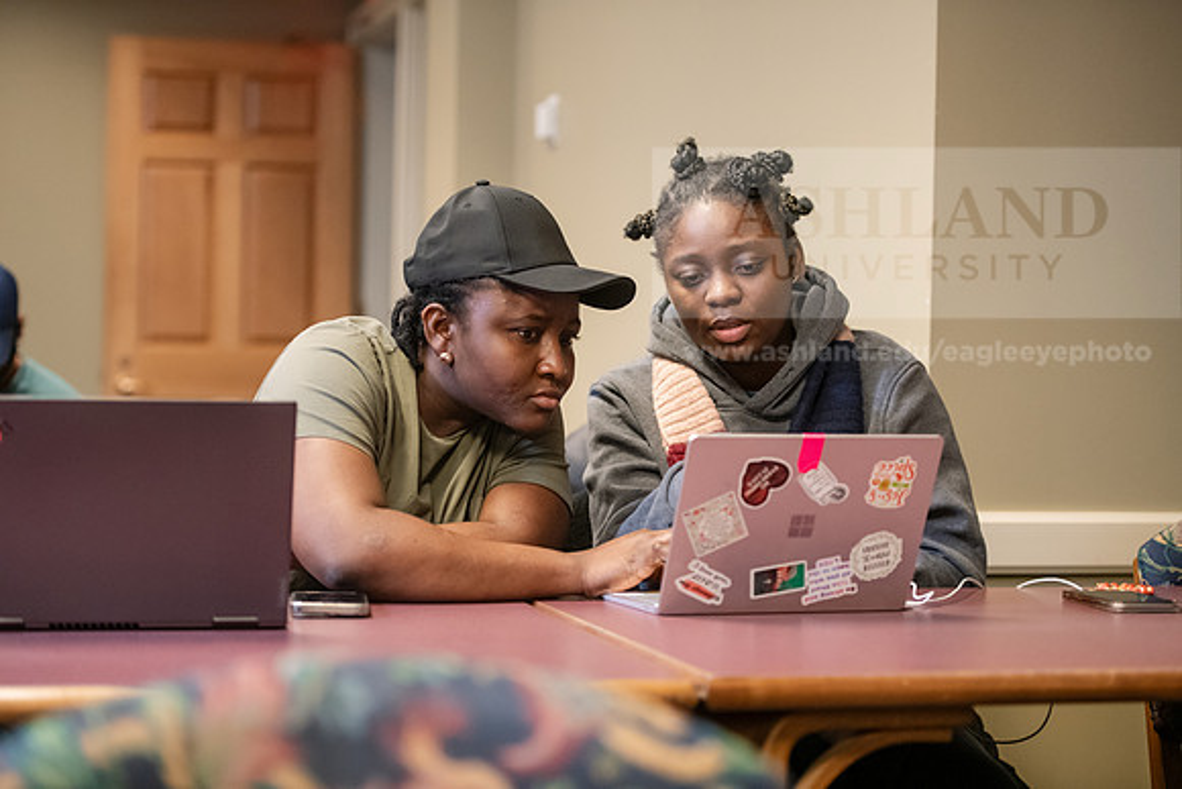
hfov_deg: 26.0
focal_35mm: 78
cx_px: 591
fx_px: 2561
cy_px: 394
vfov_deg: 17.5
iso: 2500
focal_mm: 78
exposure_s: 1/200
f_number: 2.8
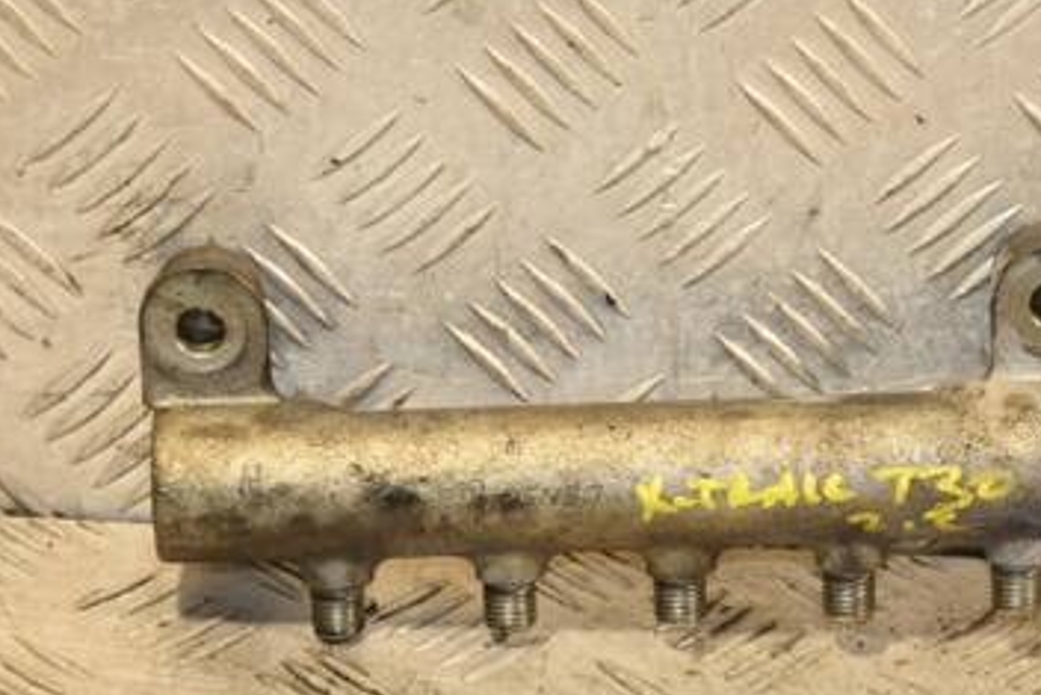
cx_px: 807
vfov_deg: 7.2
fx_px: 5550
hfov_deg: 10.7
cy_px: 461
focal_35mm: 192
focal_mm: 75
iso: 800
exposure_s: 1/200
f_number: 5.6
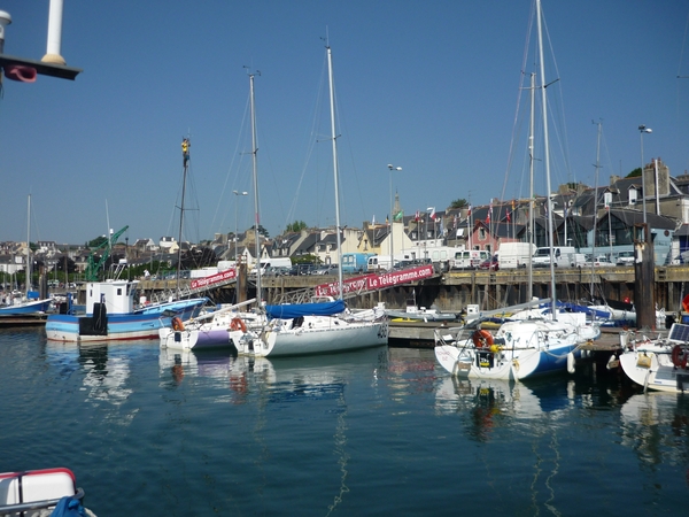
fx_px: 657
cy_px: 258
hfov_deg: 55.4
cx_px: 344
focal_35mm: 33
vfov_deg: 42.9
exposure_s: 1/320
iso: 100
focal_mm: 5.5
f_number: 8
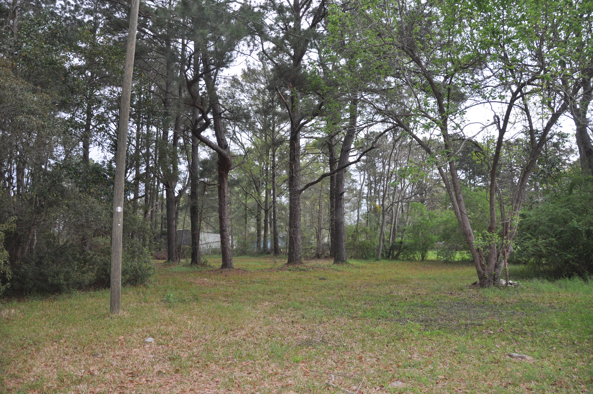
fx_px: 444
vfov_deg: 47.8
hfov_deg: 67.4
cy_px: 197
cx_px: 296
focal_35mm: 27
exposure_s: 1/200
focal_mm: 18
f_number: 3.5
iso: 220
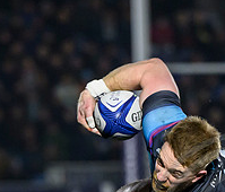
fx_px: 6100
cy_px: 323
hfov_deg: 2.1
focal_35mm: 892
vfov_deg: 1.8
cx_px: 248
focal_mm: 200
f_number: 3.5
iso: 4000
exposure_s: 1/1600
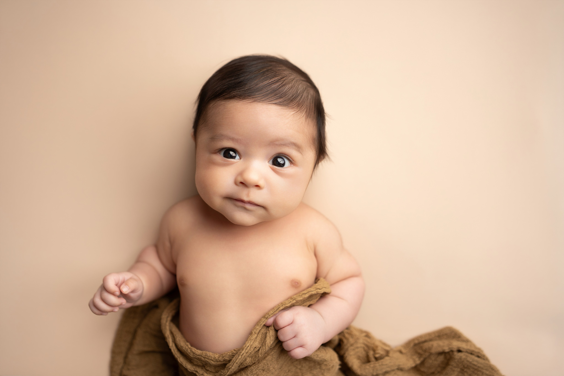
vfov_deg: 37.9
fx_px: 548
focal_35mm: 35
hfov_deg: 54.4
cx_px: 282
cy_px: 188
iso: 100
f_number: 2.2
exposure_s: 1/160
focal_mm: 35
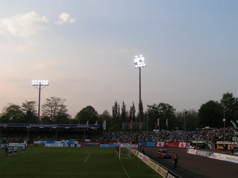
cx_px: 119
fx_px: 261
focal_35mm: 38
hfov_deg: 49.0
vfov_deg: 37.7
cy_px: 89
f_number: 5.6
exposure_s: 1/200
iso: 50
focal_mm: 5.8
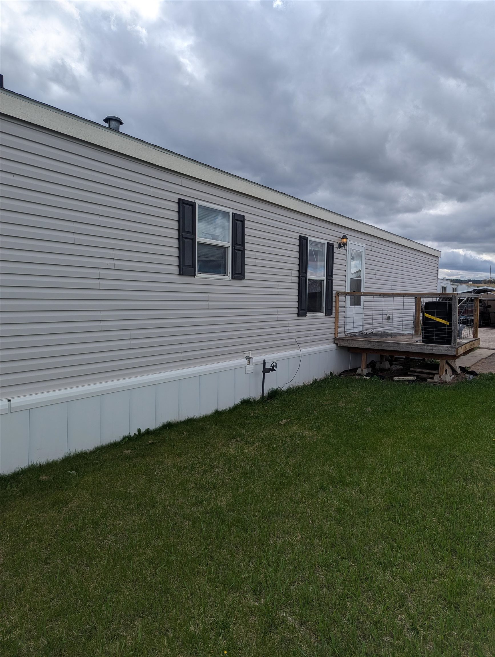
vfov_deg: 71.5
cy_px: 328
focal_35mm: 24
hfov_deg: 56.9
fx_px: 457
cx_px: 248
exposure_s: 1/2058
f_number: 1.85
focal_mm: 6.81
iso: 23
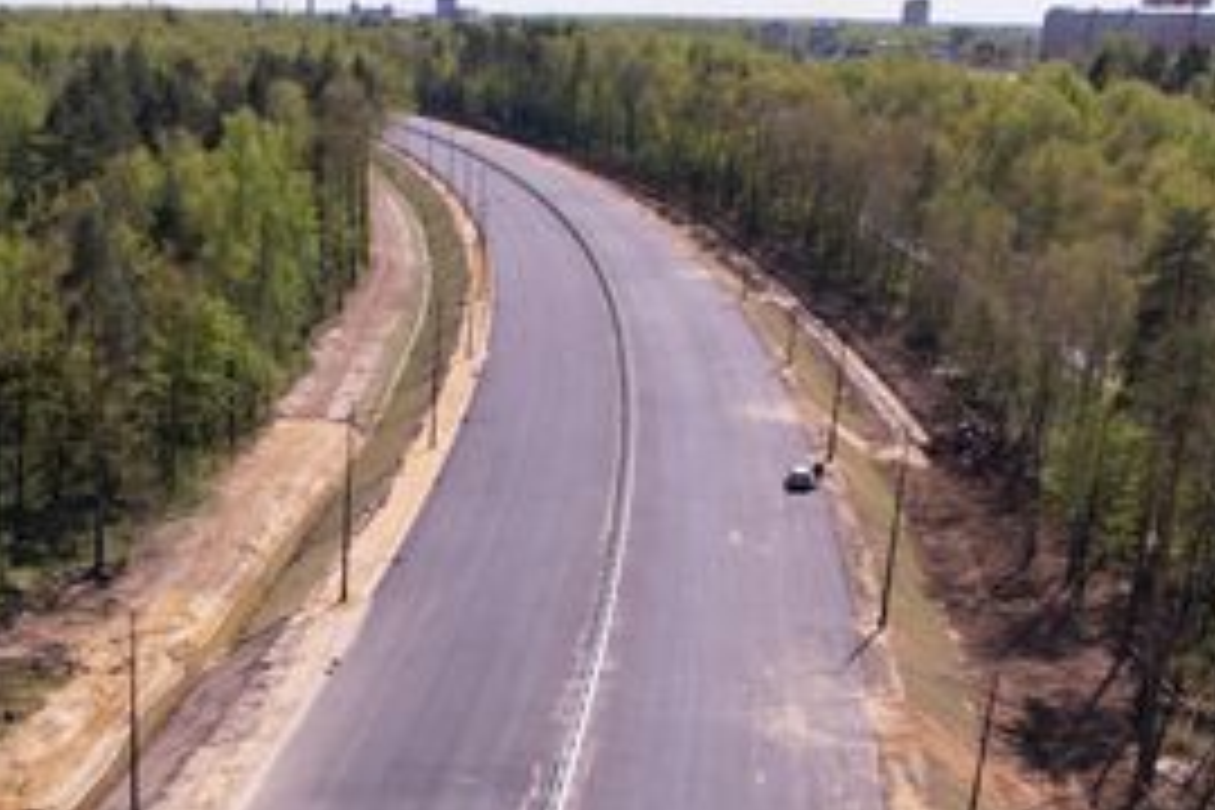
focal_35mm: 57
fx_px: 1924
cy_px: 896
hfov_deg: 33.9
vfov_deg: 22.4
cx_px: 227
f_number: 2.8
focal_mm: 8.38
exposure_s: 1/60
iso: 130
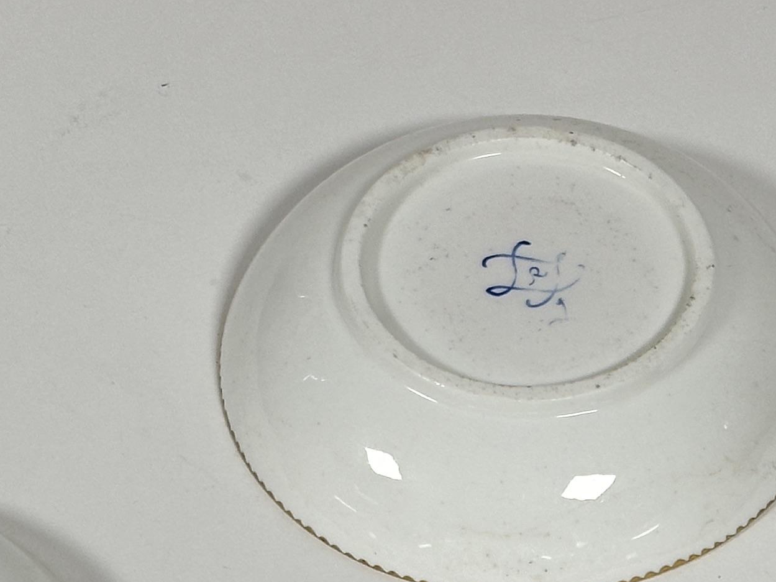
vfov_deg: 9.3
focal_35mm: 155
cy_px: 905
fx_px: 3474
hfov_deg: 12.7
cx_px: 442
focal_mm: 6.86
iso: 64
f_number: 1.78
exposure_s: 1/50
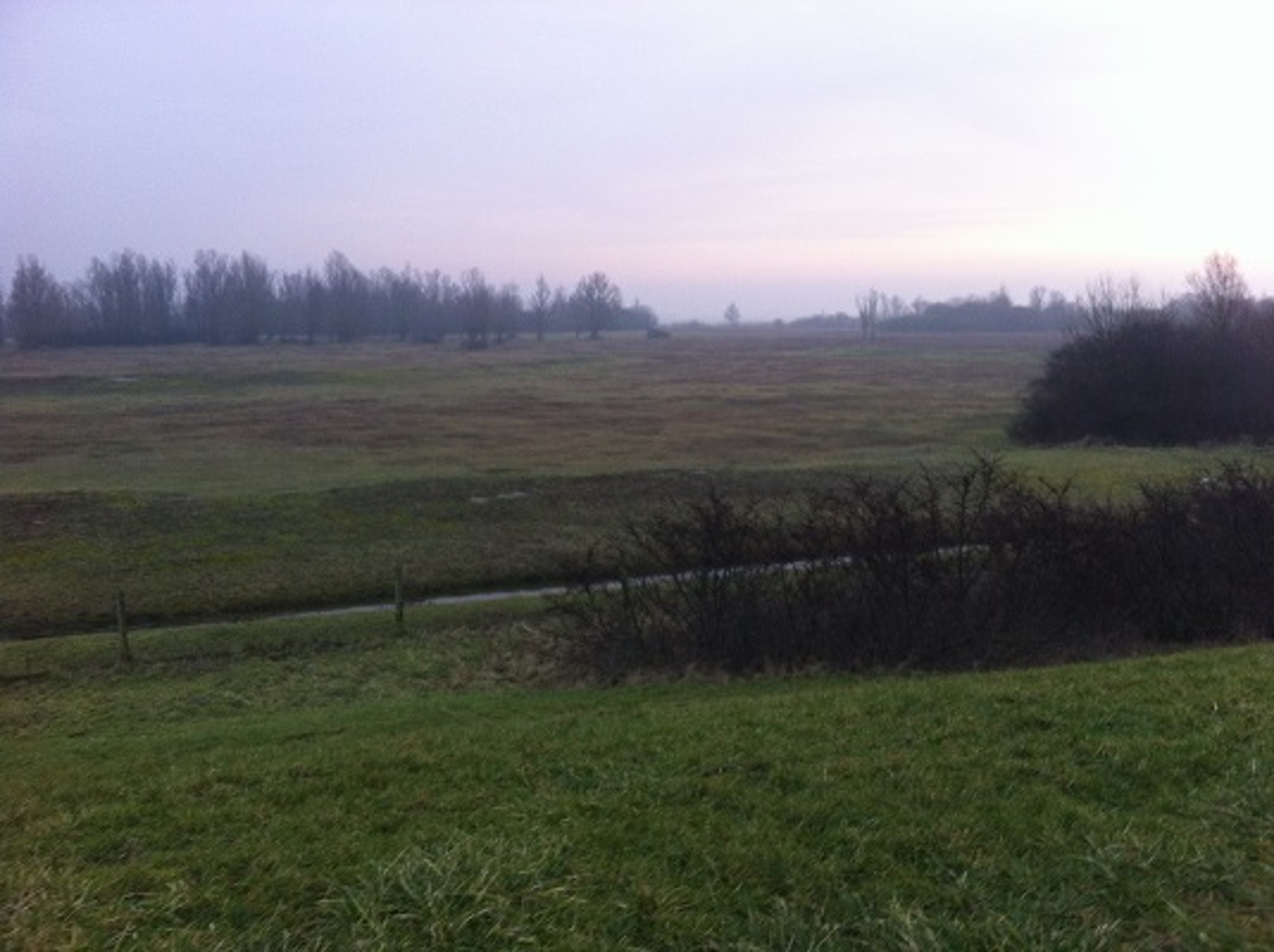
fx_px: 1287
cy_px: 476
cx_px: 637
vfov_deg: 40.6
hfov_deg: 52.7
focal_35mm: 35
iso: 100
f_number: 2.8
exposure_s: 1/40
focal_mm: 3.85
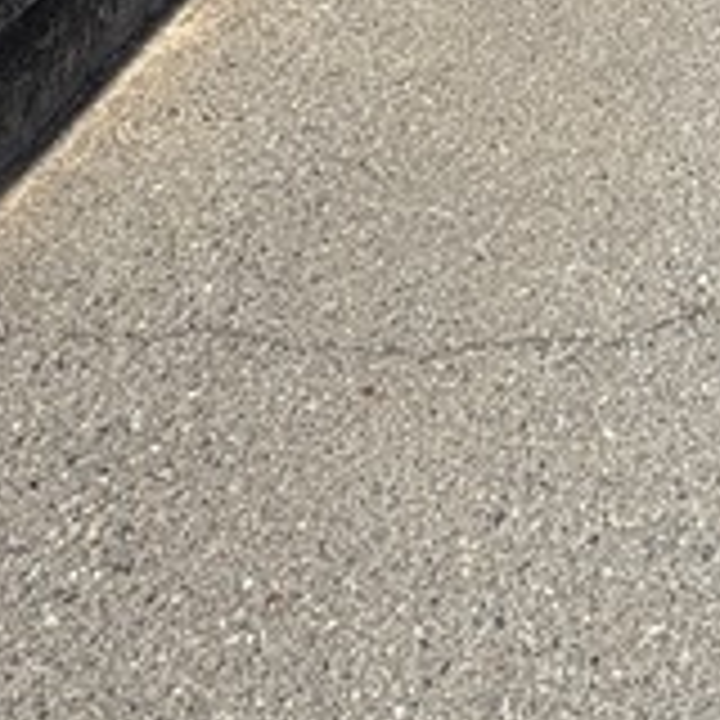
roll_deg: +0.9
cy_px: -544
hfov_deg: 25.7
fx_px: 1459
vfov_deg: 20.4
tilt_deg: -7.7
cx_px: 792
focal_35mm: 62
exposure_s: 1/770
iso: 25
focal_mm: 2.22
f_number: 2.2
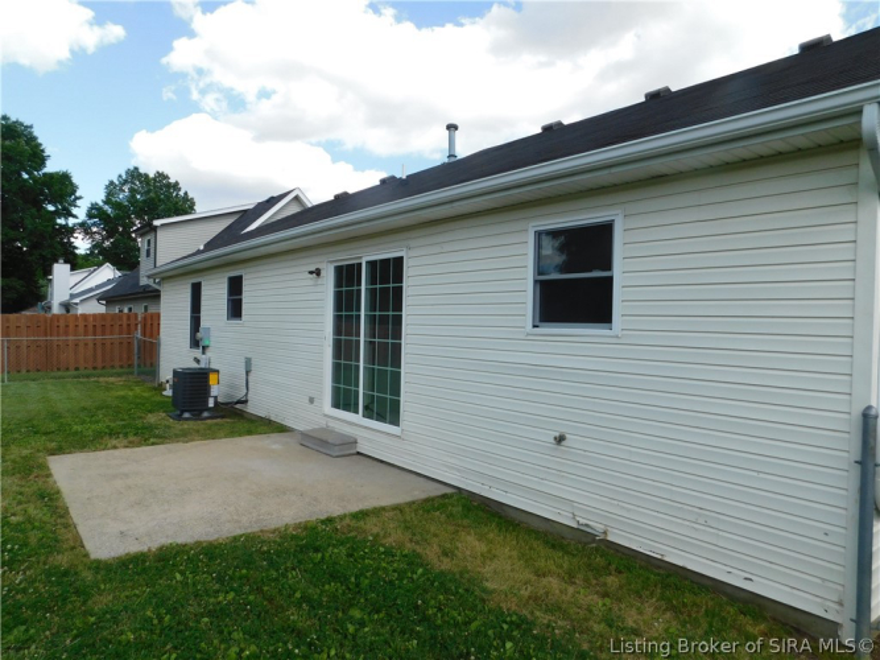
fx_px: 585
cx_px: 440
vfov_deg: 58.9
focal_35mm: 23
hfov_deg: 73.9
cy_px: 330
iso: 125
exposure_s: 1/800
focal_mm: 4
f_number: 3
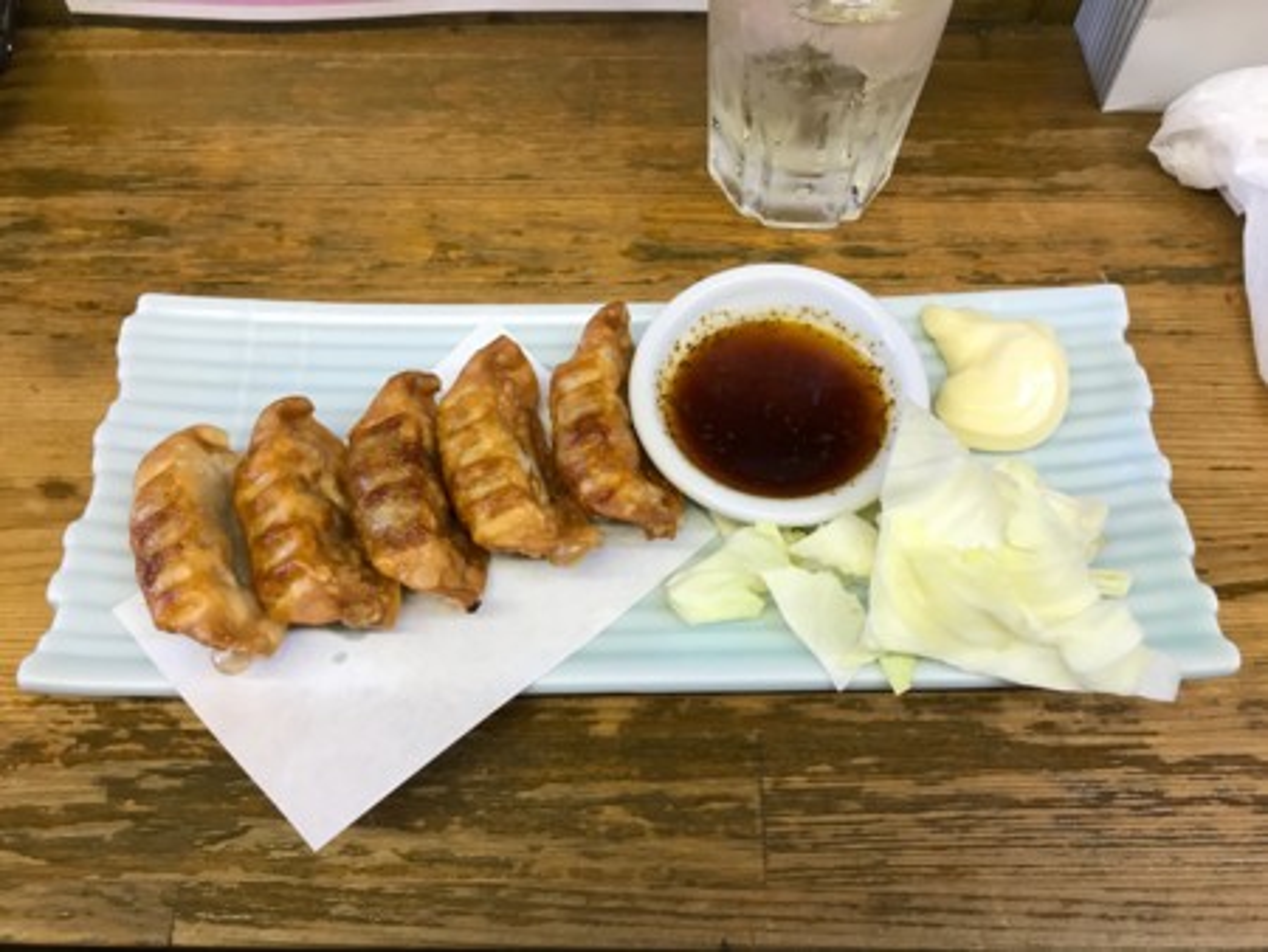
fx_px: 1026
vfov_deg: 49.8
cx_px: 634
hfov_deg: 63.4
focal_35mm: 28
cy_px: 476
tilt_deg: -59.5
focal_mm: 3.99
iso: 40
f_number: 1.8
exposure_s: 1/30
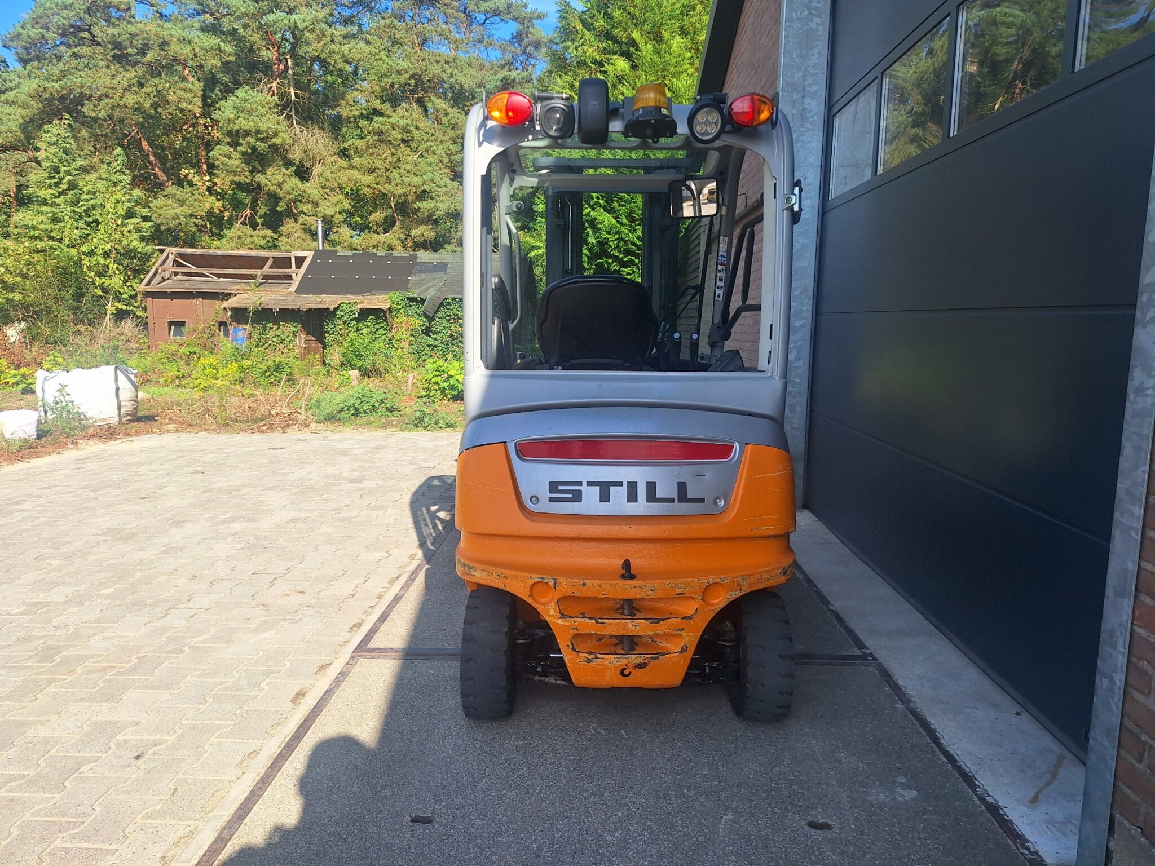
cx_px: 578
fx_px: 767
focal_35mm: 23
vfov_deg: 58.9
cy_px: 433
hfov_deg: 73.9
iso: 40
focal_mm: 5.54
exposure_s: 1/1667
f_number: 1.8
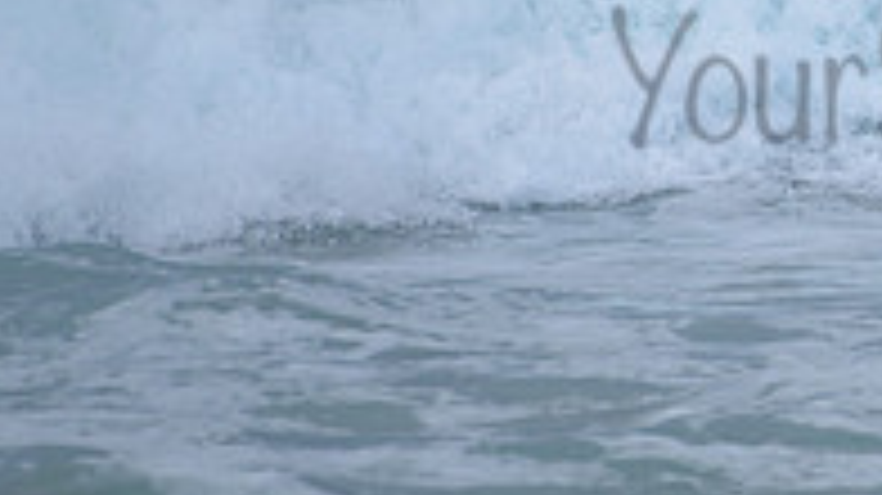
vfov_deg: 0.8
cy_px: 38
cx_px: 1076
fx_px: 36230
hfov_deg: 1.4
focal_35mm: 1550
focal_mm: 500
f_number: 5.6
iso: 180
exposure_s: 1/800
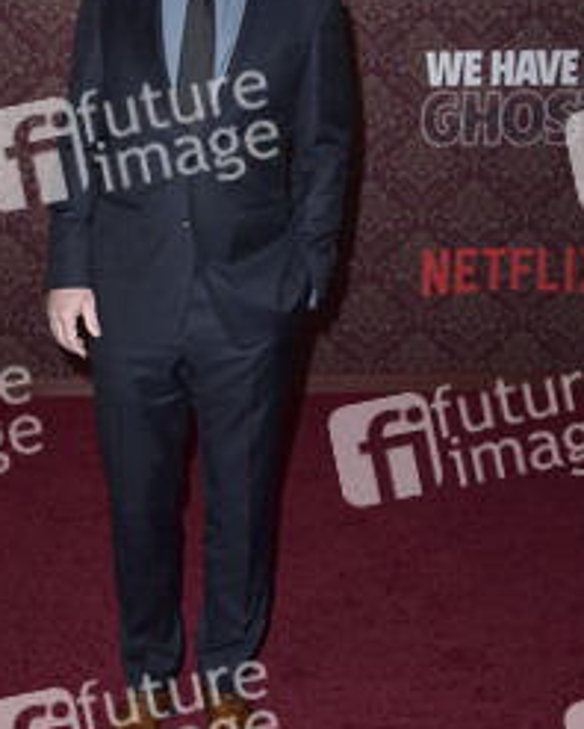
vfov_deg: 26.0
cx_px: 214
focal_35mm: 73
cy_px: 289
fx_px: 1575
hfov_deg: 21.0
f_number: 6.3
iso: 400
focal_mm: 48
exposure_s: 1/250
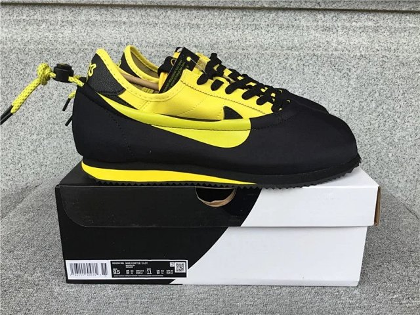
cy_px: 158
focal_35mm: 31
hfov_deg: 58.4
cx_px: 210
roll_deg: -0.7
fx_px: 376
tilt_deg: -16.8
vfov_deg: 45.4
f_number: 2.4
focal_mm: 3.3
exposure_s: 1/256
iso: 25
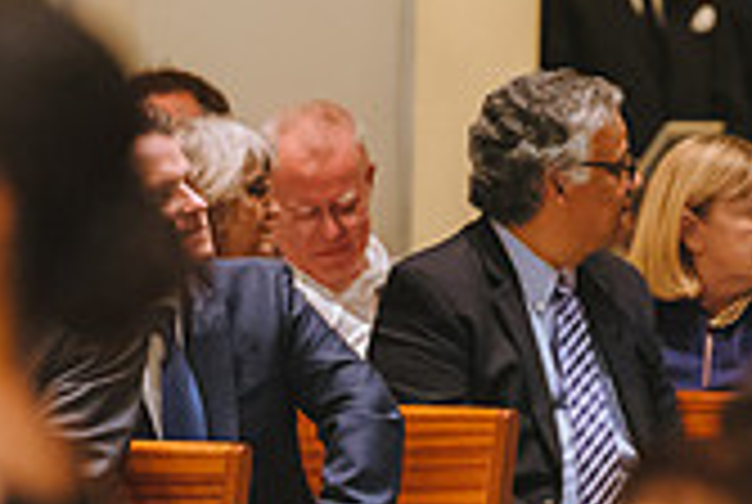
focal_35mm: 694
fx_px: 14523
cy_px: 214
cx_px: 720
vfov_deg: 2.0
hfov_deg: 3.0
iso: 6400
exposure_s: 1/100
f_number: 2.8
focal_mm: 200
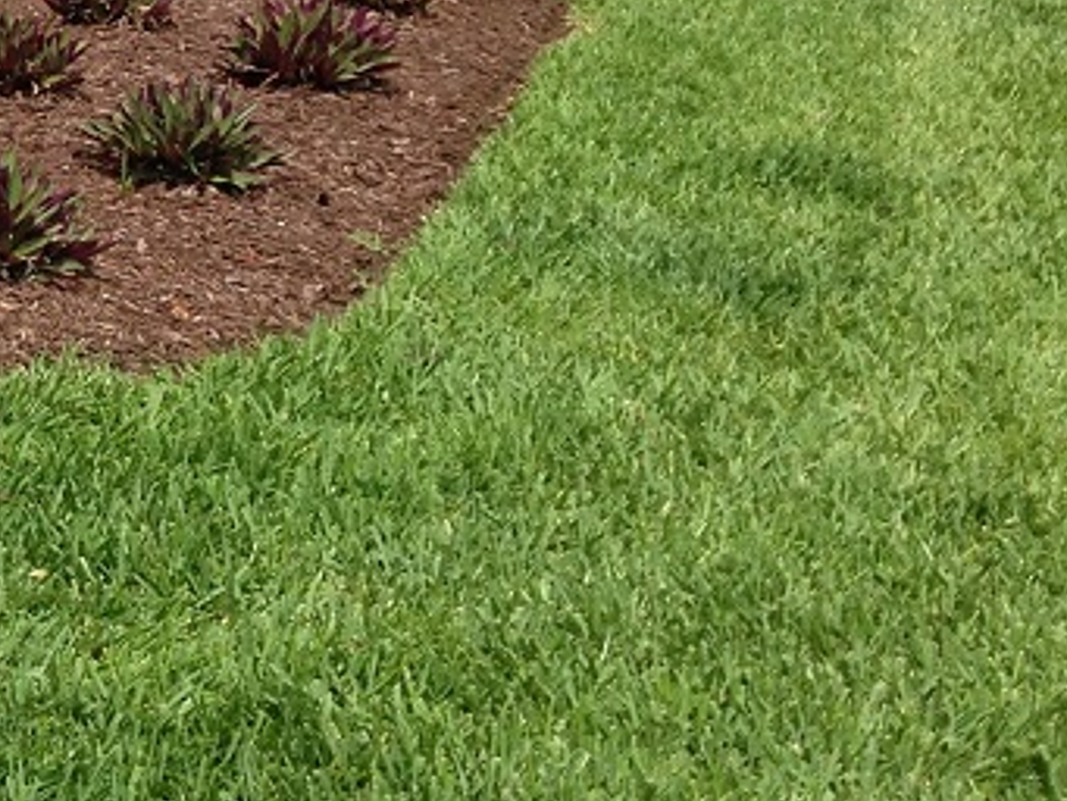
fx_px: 3577
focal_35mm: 116
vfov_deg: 12.5
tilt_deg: -6.1
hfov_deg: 15.2
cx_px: -695
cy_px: -181
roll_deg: +0.3
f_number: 2.4
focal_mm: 4.12
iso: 50
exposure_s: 1/1642
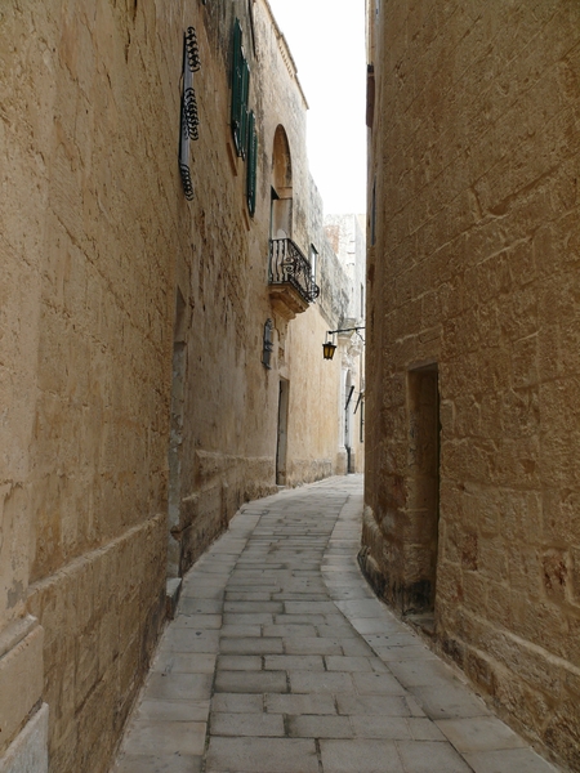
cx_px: 290
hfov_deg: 40.7
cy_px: 386
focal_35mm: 35
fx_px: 782
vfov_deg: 52.6
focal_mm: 7.4
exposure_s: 1/200
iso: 100
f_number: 4
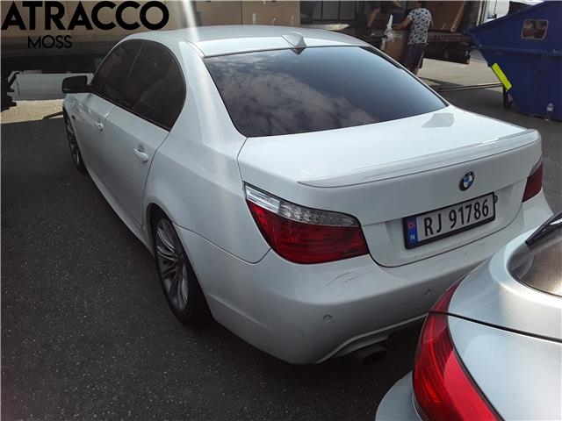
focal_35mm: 28
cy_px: 210
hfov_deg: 63.4
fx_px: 455
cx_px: 281
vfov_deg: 49.7
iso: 40
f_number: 1.9
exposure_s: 1/1001
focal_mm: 2.91
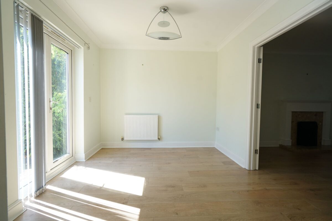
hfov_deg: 96.7
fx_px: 148
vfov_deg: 73.8
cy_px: 110
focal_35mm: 16
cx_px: 166
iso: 500
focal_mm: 16
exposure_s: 1/200
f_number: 5
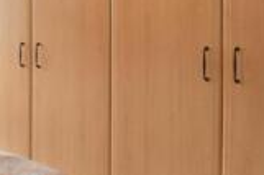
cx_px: -148
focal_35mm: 61
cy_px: 34
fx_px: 447
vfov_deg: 21.9
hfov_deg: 24.3
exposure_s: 1/2
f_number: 8
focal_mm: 10
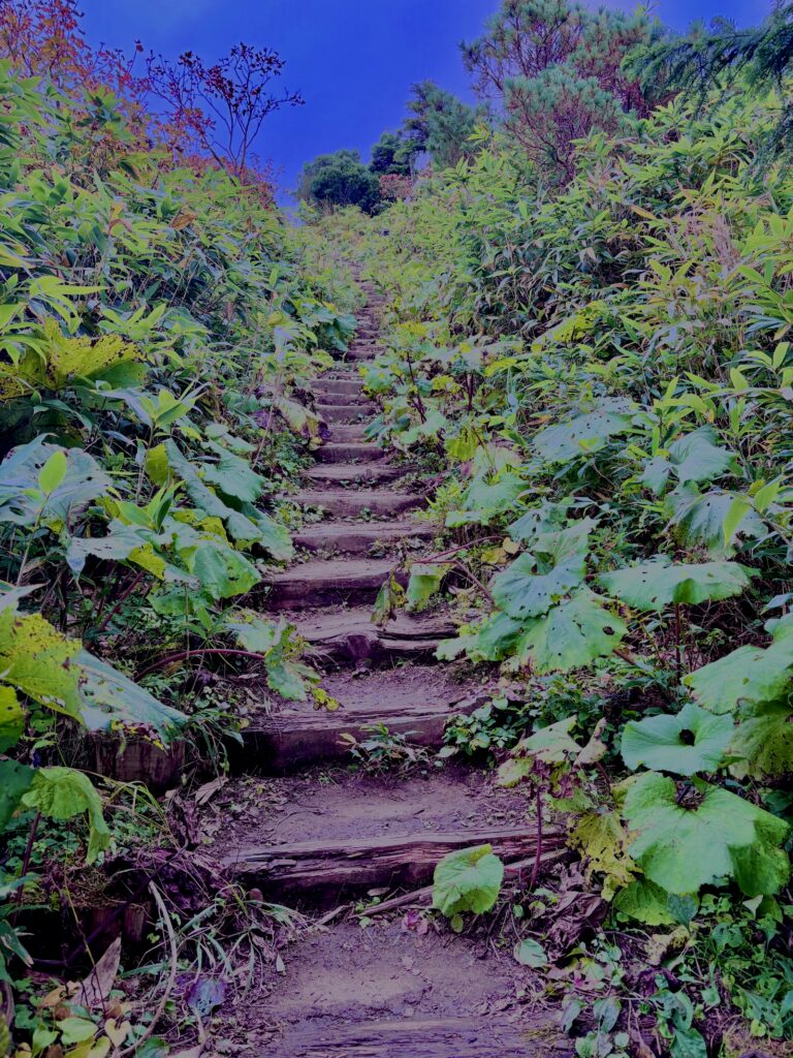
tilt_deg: +1.6
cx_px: 396
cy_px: 529
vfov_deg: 67.3
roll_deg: +1.6
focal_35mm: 26
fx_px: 794
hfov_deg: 53.1
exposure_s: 1/249
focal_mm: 5.96
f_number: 1.6
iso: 64
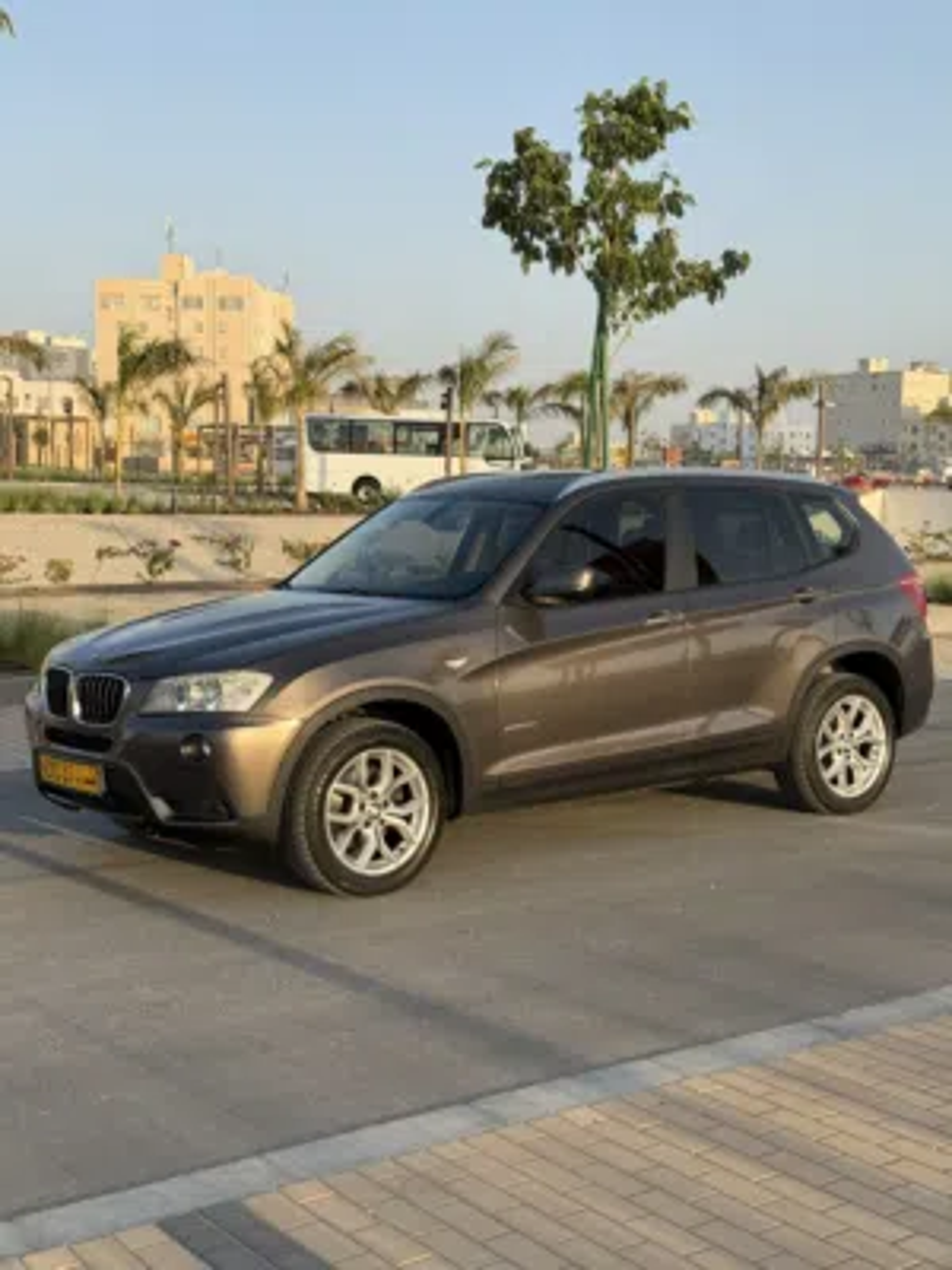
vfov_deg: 39.7
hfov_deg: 30.3
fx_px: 1760
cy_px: 635
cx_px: 476
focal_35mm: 48
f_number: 1.78
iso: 64
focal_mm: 6.76
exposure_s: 1/1883
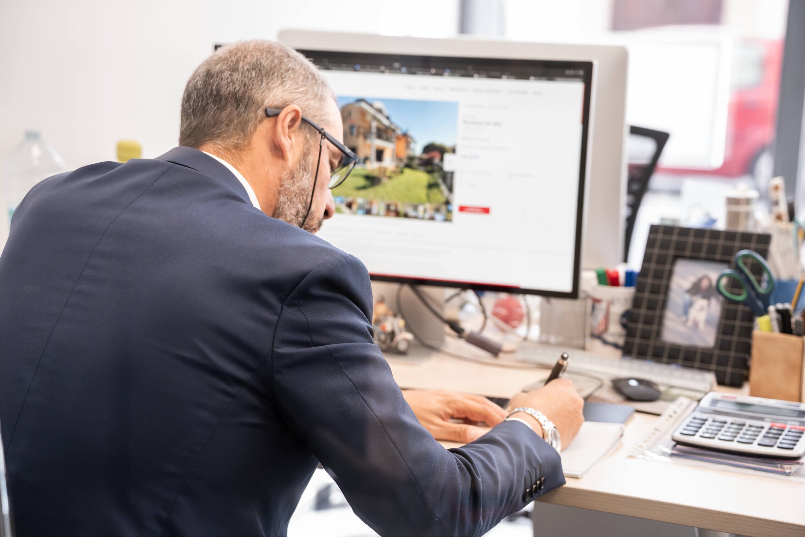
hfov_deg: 26.3
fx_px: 1721
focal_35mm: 77
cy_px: 268
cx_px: 402
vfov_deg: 17.7
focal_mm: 77
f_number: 3.5
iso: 1250
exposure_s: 1/250
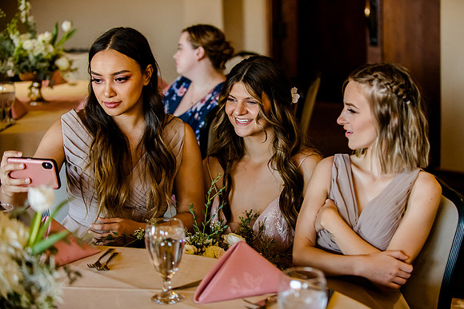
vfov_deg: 18.1
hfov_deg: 26.8
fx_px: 974
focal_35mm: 76
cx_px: 246
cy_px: 155
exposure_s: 1/400
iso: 2500
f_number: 2.8
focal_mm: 70
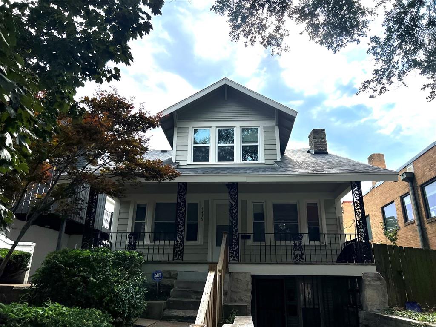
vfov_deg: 53.1
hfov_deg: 67.3
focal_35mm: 26
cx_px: 218
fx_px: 327
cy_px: 164
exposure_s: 1/2762
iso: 50
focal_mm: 5.7
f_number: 1.5
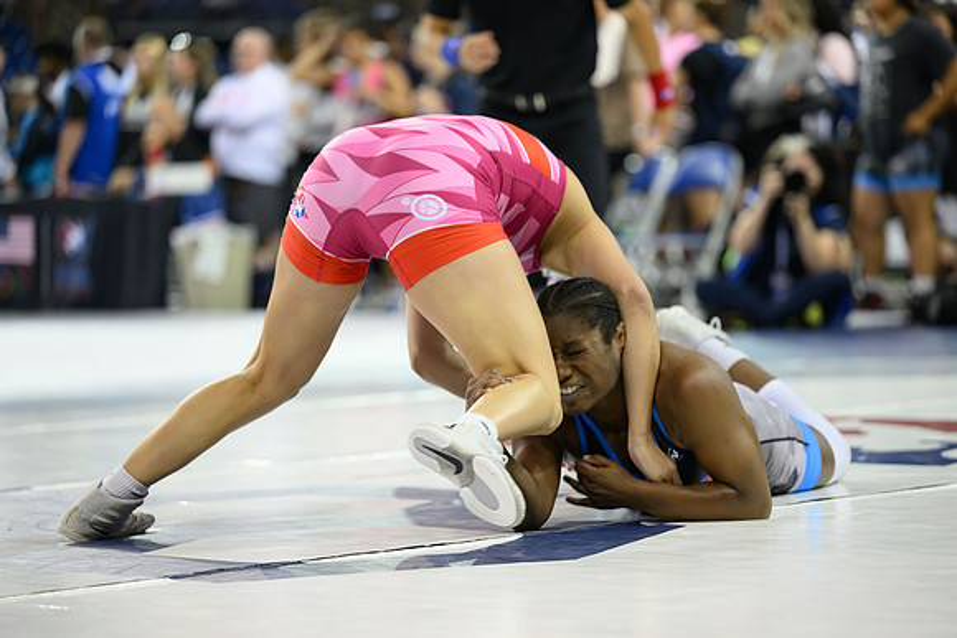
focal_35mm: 135
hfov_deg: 15.2
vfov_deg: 10.2
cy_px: 319
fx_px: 3589
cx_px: 478
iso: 2500
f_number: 2.8
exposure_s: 1/800
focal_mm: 135
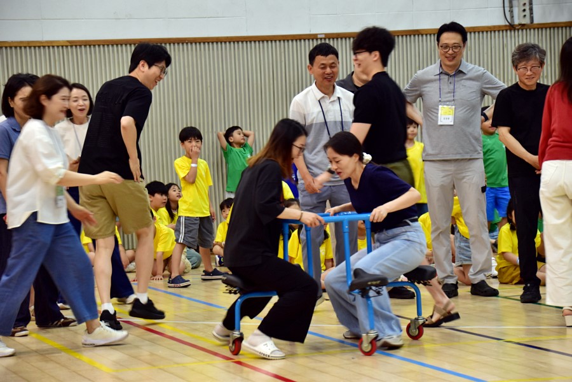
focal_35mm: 112
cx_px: 286
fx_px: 1787
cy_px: 191
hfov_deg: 18.2
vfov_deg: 12.2
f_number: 5.6
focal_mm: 75
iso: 800
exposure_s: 1/50
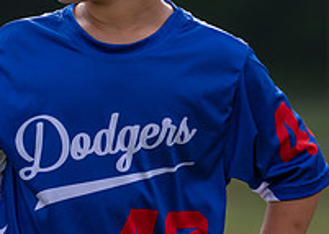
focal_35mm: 547
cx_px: 168
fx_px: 5104
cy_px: 65
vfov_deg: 2.6
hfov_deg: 3.7
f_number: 2.8
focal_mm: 178
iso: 100
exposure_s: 1/1600
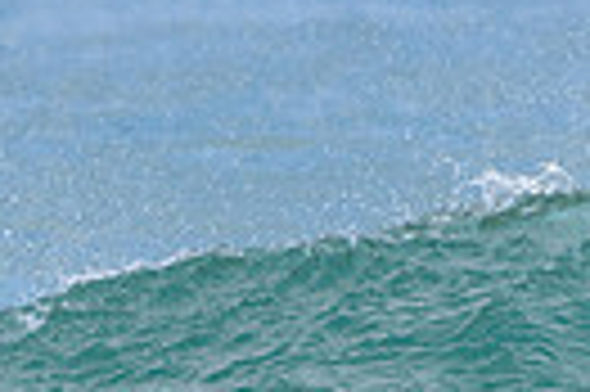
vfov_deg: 0.5
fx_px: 44555
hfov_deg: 0.8
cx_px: 909
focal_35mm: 2722
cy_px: 359
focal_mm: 500
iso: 560
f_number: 5.6
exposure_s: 1/2000
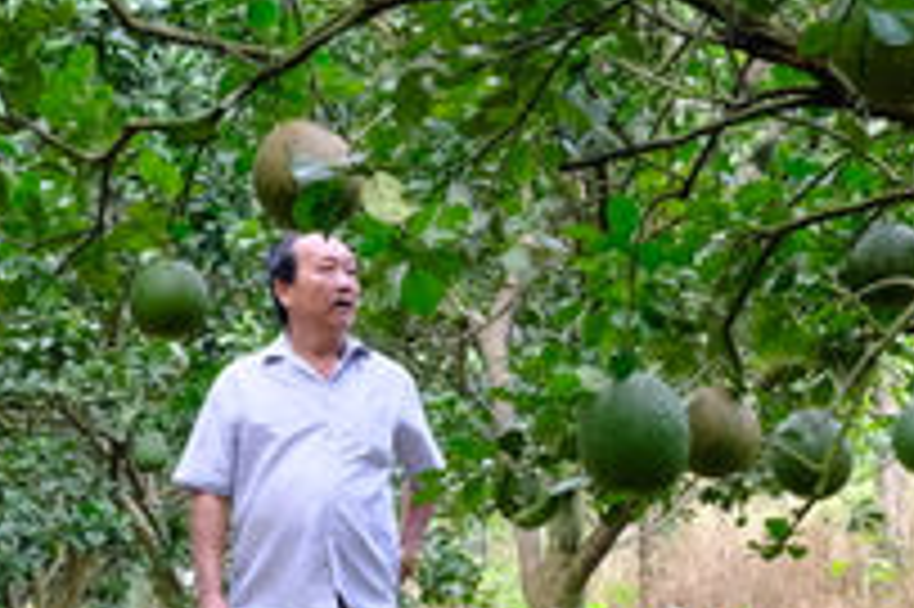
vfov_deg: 14.7
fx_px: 2359
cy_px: 297
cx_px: 284
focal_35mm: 93
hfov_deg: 21.8
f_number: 5.6
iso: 2000
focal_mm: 23.5
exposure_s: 1/125
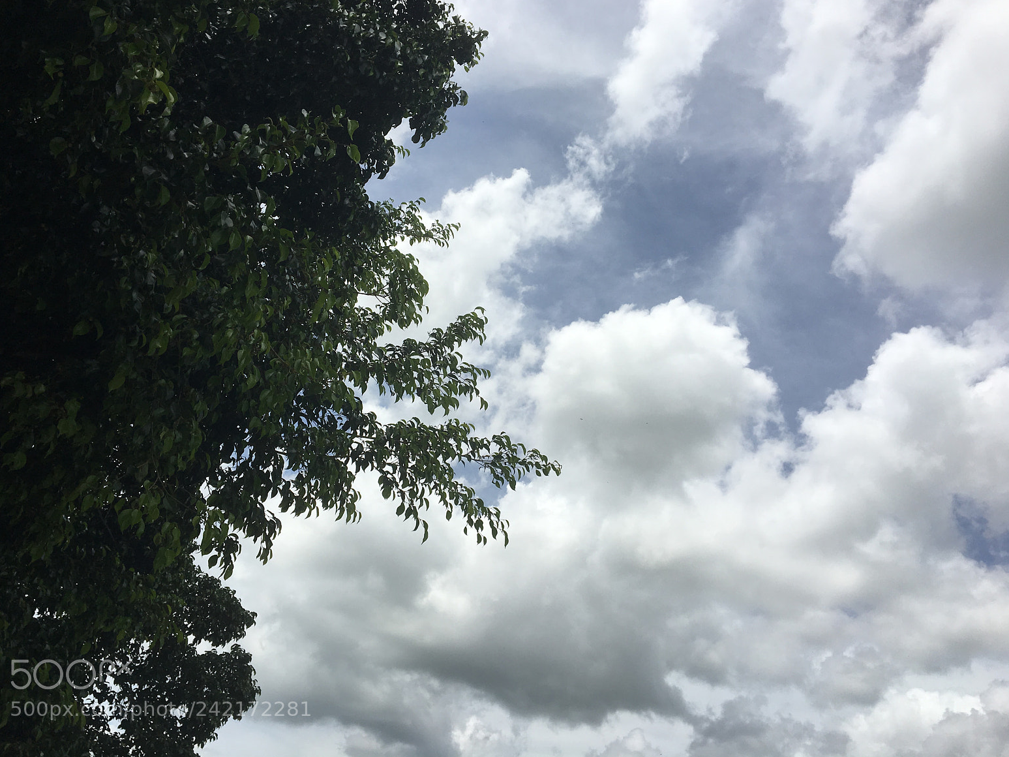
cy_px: 369
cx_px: 492
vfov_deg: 46.8
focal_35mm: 30
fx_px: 874
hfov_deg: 60.0
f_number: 2.2
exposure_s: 1/4274
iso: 25
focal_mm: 4.15
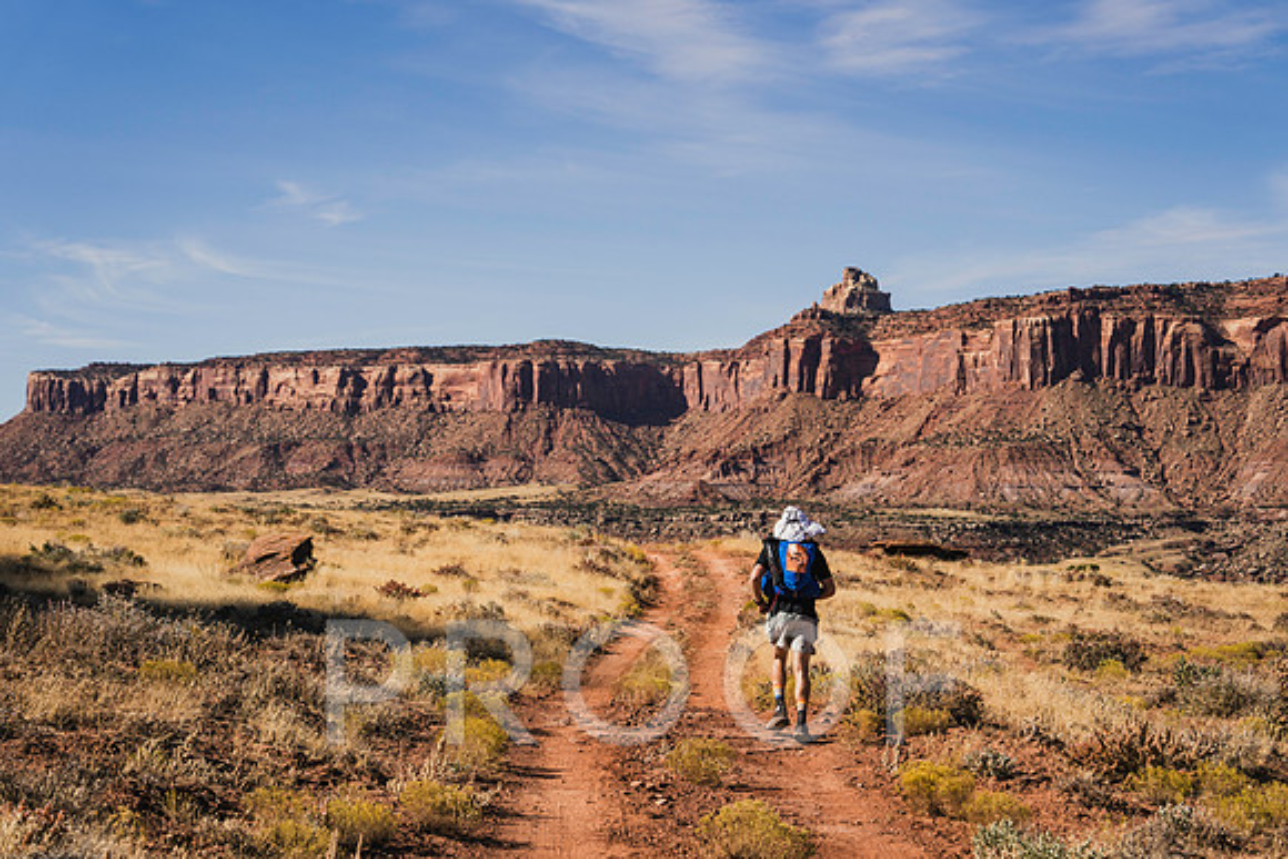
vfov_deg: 18.7
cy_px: 429
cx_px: 659
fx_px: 2608
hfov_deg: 27.7
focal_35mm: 73
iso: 160
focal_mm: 70
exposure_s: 1/1600
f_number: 4.5
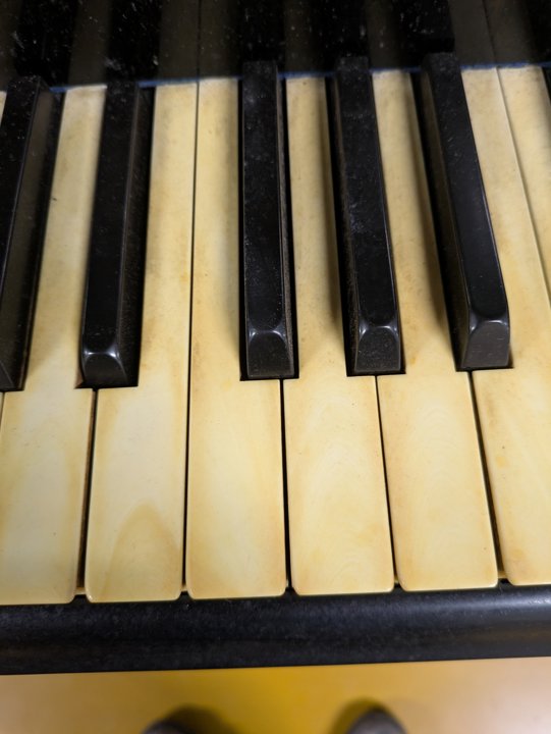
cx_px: 276
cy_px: 367
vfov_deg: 69.4
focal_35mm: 25
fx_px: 530
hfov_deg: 54.9
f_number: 1.89
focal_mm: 5.43
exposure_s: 1/30
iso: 424
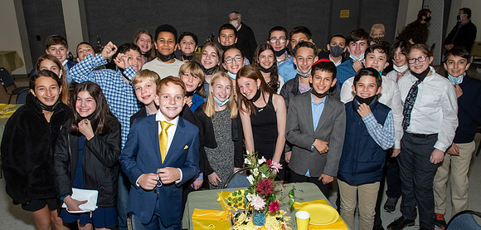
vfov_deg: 35.5
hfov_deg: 67.7
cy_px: 120
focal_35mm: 29
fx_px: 359
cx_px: 234
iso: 640
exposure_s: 1/250
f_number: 9
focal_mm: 17
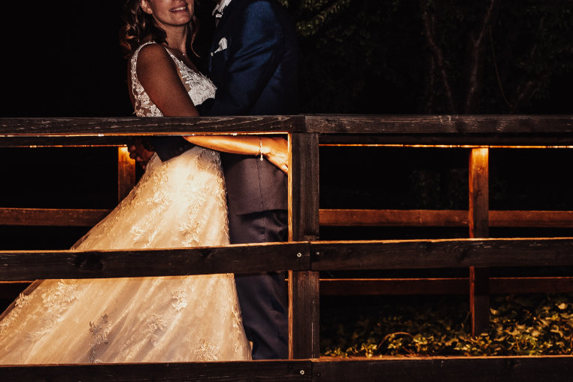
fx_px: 1623
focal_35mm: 102
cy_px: 211
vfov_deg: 13.4
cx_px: 180
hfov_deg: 19.9
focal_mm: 32
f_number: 4
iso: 320
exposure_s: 1/60
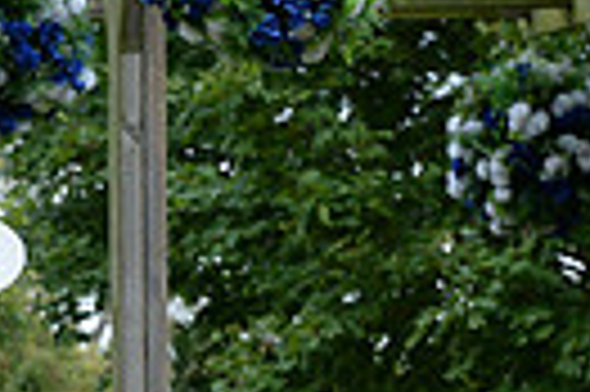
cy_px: 698
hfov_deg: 4.0
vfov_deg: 2.7
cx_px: -644
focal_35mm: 512
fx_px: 8381
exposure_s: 1/1000
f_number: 8
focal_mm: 116
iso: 2000
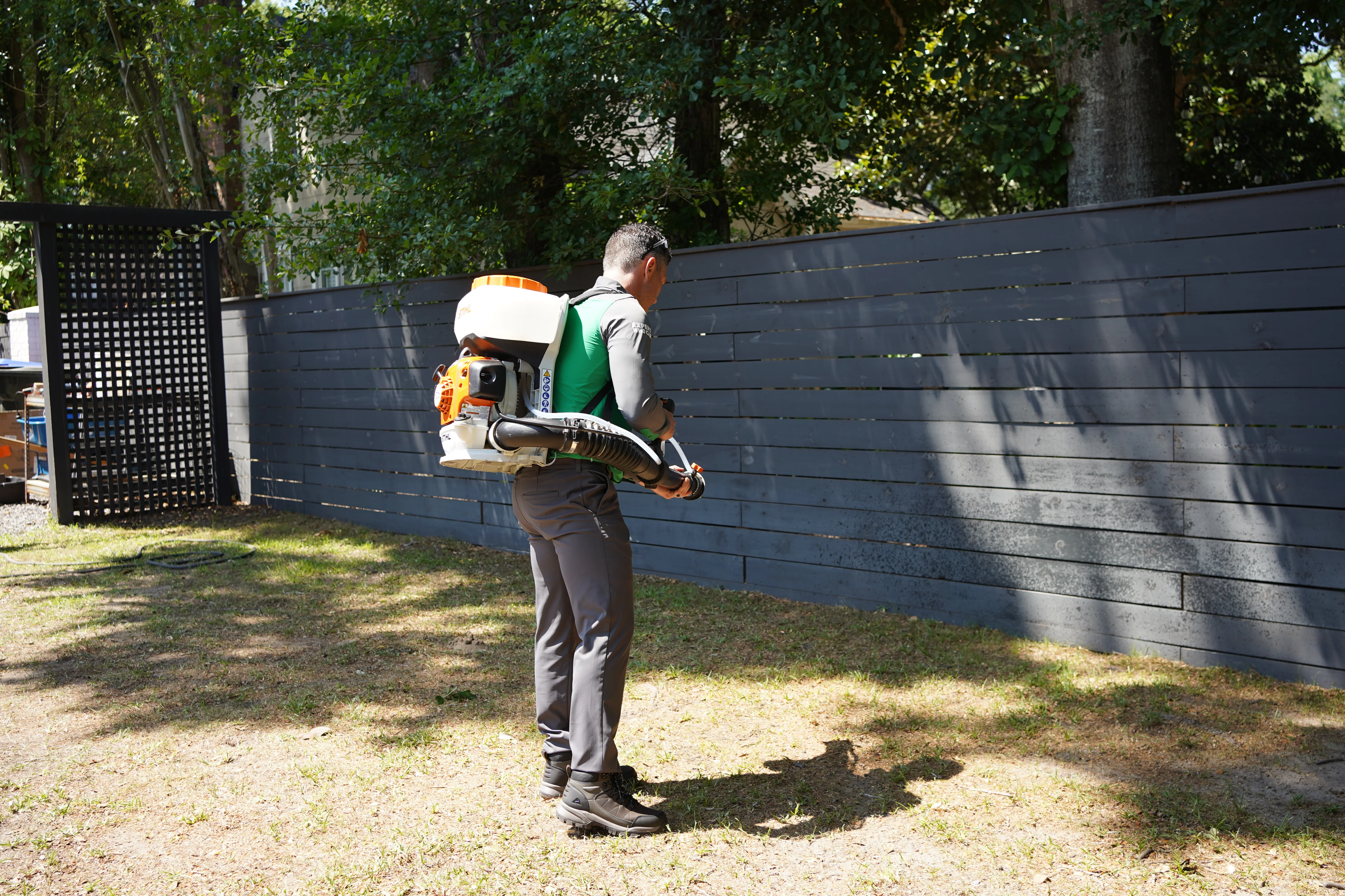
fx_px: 1308
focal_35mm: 35
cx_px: 672
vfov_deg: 37.9
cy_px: 448
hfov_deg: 54.4
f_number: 4.5
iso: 100
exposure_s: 1/200
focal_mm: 35
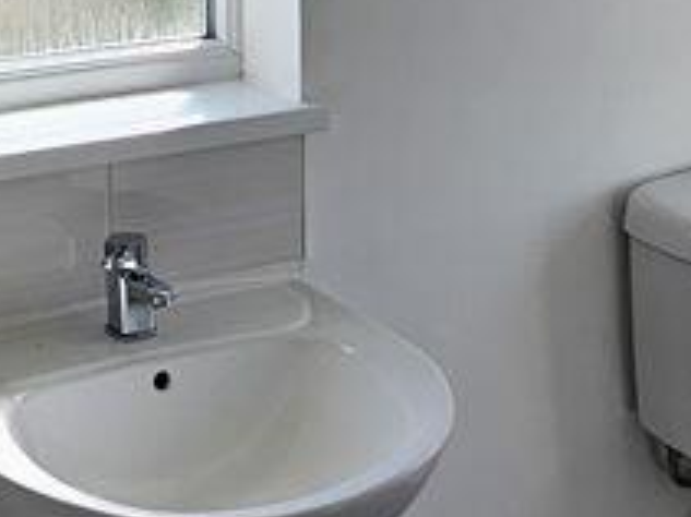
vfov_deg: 21.4
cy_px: -128
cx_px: -26
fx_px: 1257
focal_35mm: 63
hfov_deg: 28.5
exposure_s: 1/391
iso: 50
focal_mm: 2.2
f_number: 2.2
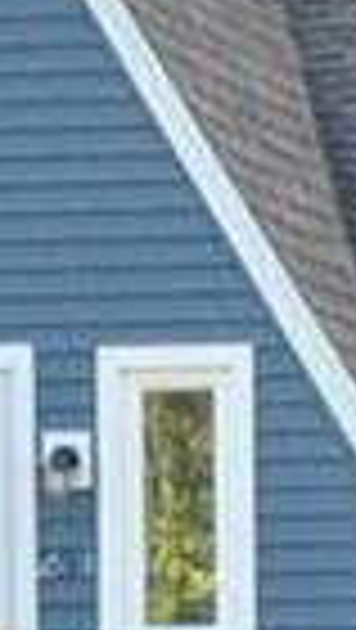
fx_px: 3851
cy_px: 493
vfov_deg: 9.3
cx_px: 676
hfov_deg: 5.2
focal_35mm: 230
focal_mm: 20
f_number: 5.6
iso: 1000
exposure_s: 1/640
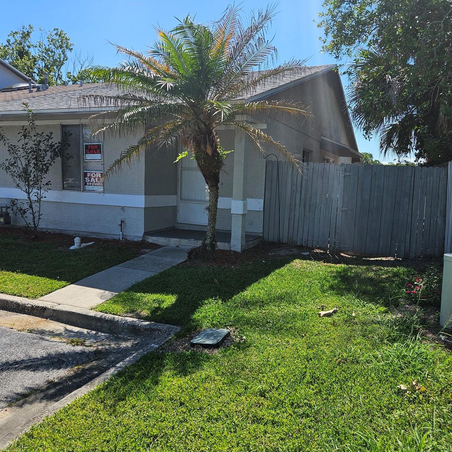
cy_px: 220
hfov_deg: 57.3
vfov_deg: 57.3
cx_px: 237
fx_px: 414
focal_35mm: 28
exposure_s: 1/1300
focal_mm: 5.4
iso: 25
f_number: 1.8
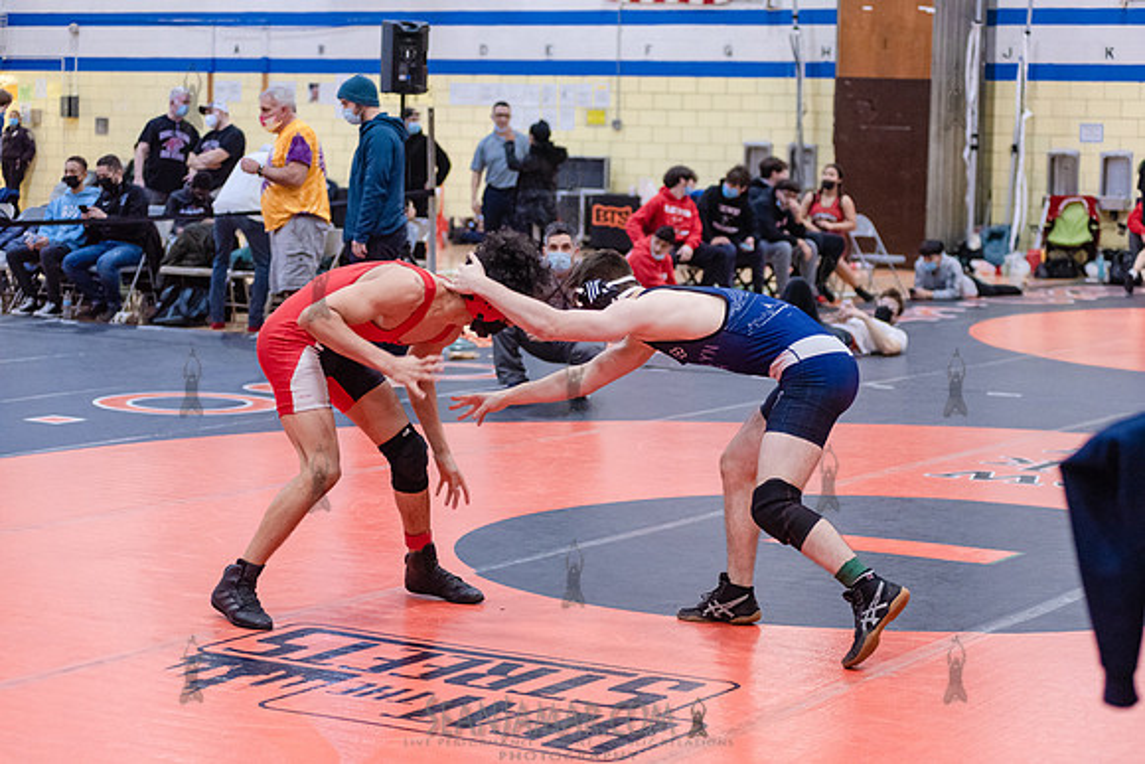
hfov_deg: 25.4
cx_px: 572
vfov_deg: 17.1
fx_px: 2545
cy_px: 382
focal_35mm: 80
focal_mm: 80
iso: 4000
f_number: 3.5
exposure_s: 1/400
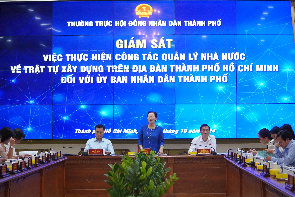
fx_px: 701
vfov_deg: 16.0
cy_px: 98
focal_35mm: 86
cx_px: 148
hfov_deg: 23.8
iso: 2000
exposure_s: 1/160
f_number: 4
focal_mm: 57
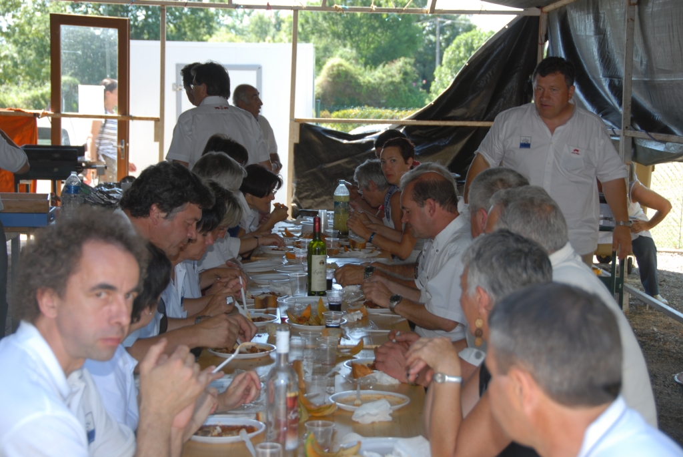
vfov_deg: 18.2
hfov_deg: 27.0
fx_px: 1424
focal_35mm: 75
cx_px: 342
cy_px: 228
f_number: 4.8
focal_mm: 50
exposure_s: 1/60
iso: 125
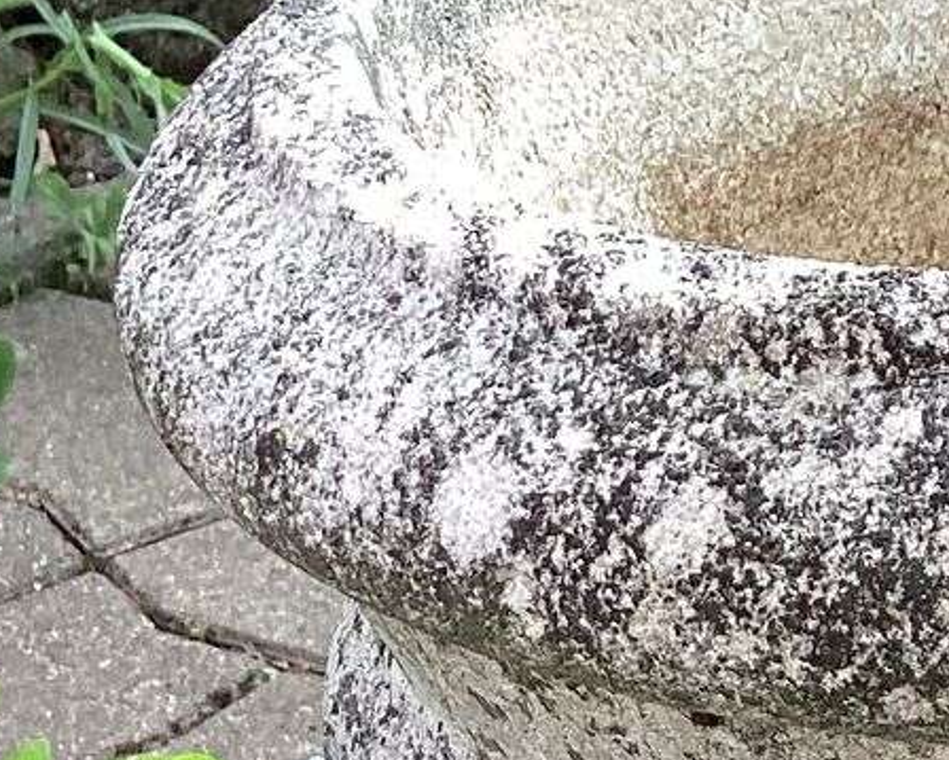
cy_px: 1454
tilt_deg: -38.7
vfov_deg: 10.6
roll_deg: +9.0
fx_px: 3794
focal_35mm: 135
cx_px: 1320
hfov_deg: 13.6
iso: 64
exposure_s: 1/60
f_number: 2.4
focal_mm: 3.3
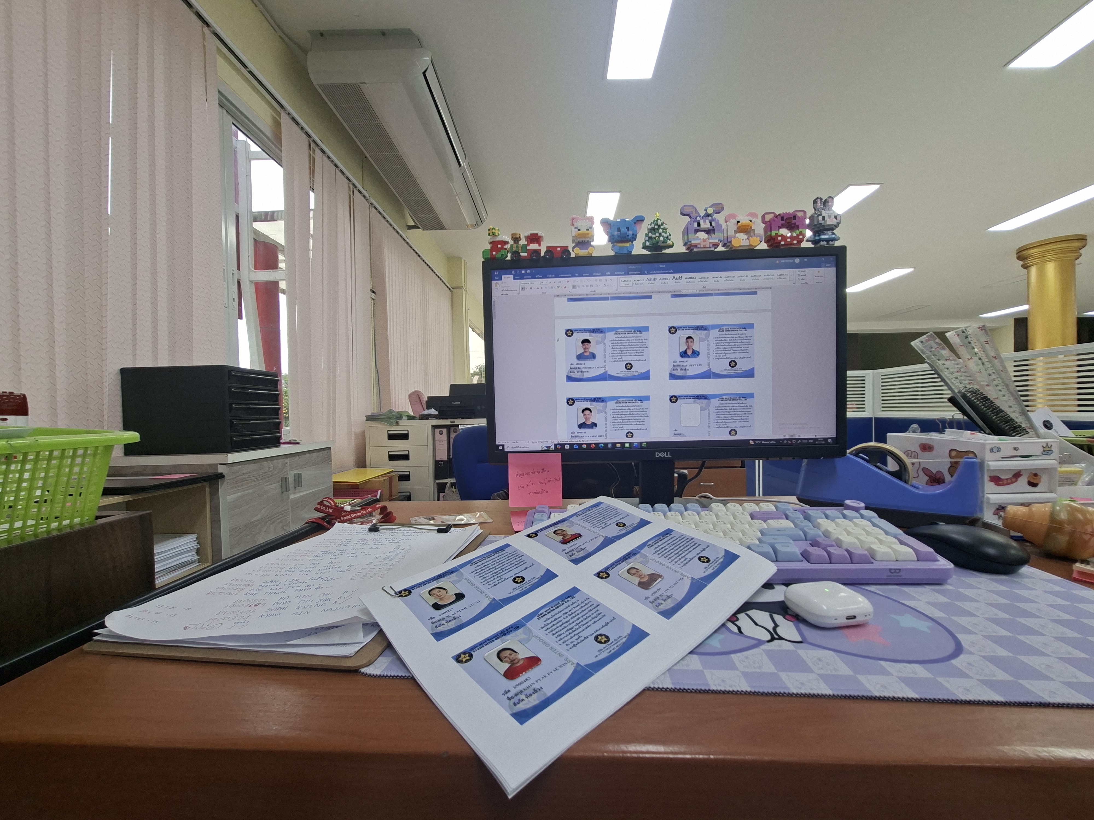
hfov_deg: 106.2
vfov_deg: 89.9
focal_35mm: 13
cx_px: 547
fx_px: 411
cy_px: 410
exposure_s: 1/50
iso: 50
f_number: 2.2
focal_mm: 1.74
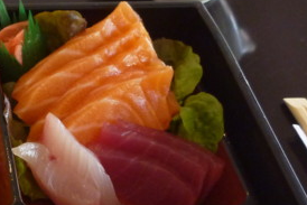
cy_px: 212
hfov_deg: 21.6
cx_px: -94
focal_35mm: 85
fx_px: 725
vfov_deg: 15.7
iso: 250
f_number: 3.3
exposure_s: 1/30
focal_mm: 4.9
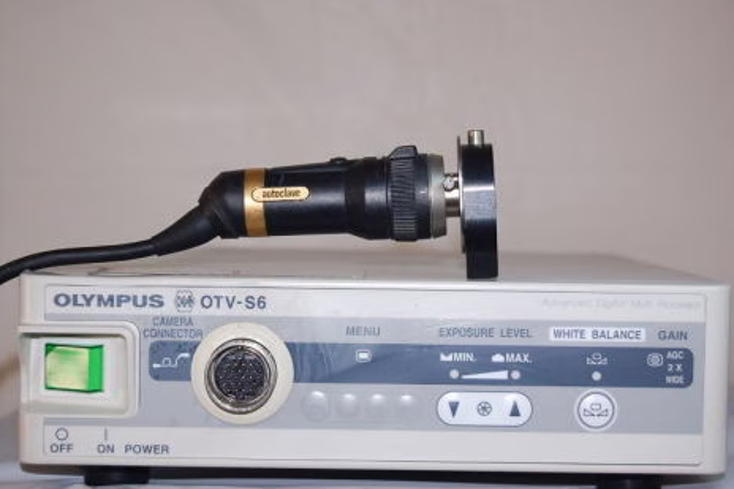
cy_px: 244
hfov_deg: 24.3
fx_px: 1702
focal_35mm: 84
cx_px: 369
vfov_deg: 16.3
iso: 400
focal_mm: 55
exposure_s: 1/60
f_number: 5.6
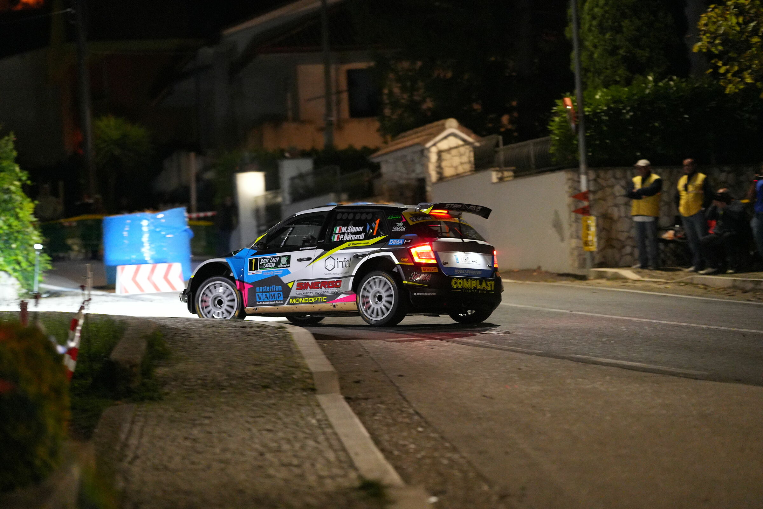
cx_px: 382
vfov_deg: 10.2
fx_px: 2861
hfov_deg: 15.2
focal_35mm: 135
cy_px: 254
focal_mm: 135
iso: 12800
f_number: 1.8
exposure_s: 1/250
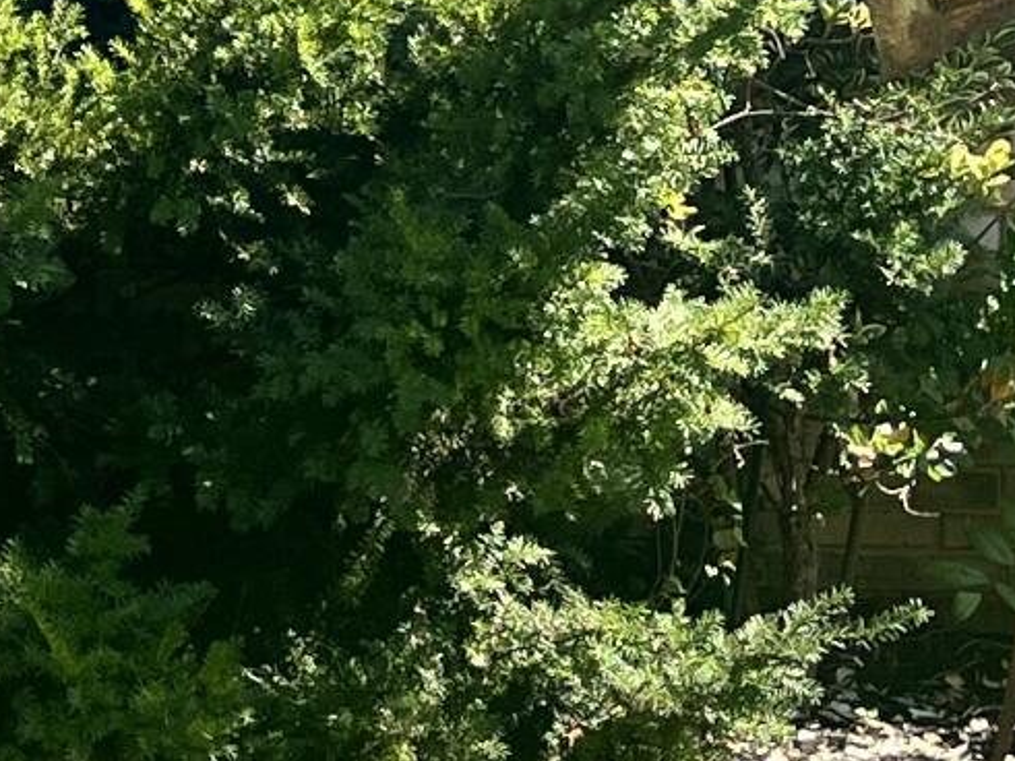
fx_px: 4661
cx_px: -695
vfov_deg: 9.0
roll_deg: +0.8
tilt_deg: -0.9
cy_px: -484
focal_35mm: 159
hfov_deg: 11.7
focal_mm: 5.1
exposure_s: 1/1046
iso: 50
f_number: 1.6
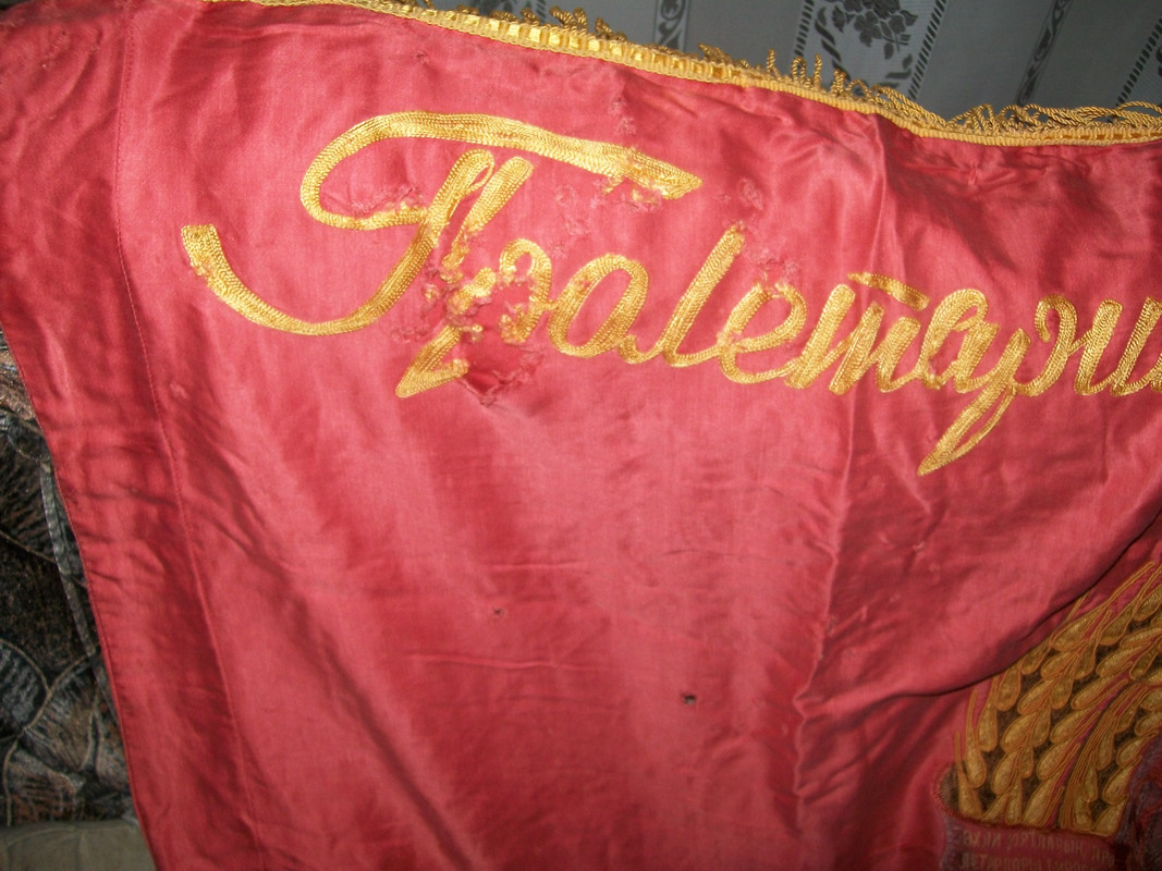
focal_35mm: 36
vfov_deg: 39.6
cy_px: 436
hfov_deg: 51.4
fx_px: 1208
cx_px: 581
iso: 80
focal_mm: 6
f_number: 2.7
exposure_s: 1/60
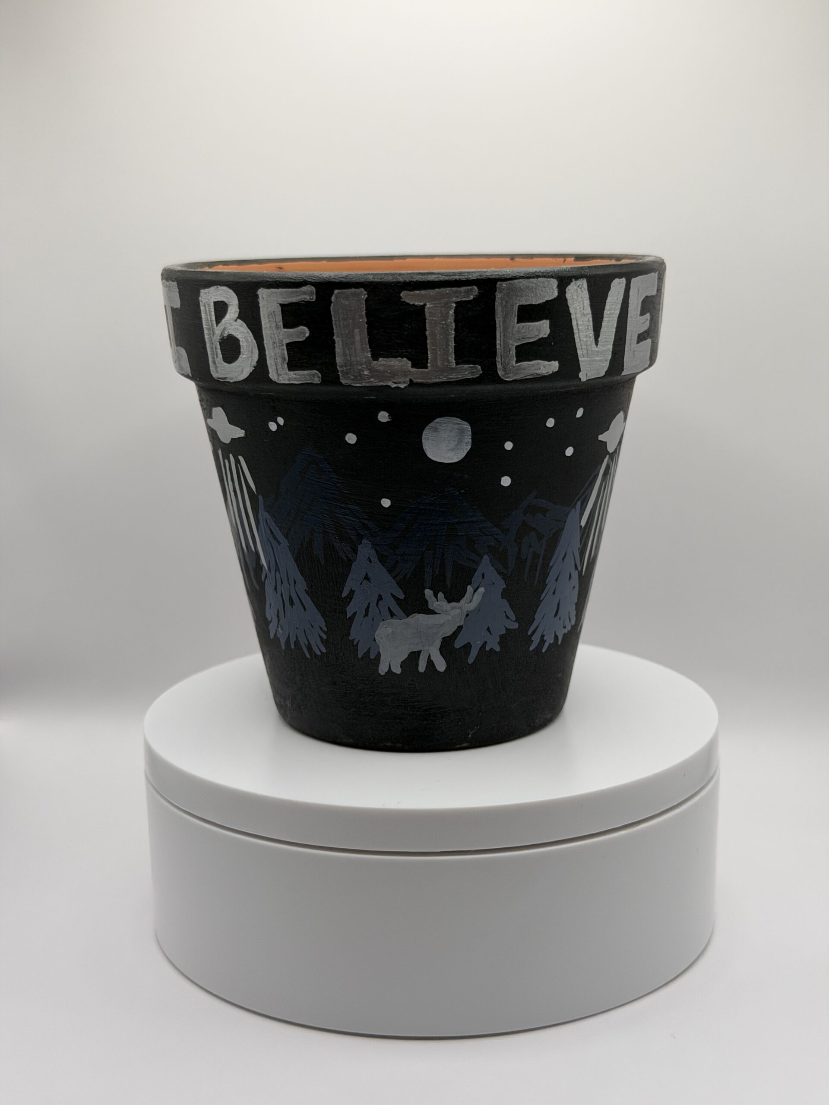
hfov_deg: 30.3
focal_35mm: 48
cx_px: 414
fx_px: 1533
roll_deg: -0.1
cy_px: 552
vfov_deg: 39.7
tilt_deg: -12.0
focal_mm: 6.76
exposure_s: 1/810
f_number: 1.78
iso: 80
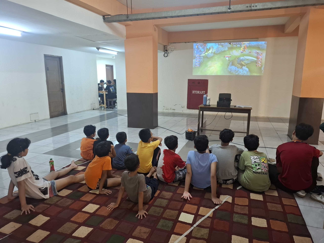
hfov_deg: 73.9
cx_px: 162
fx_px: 215
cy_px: 122
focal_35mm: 23
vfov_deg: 58.9
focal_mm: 5.54
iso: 320
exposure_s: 1/33
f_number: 1.8
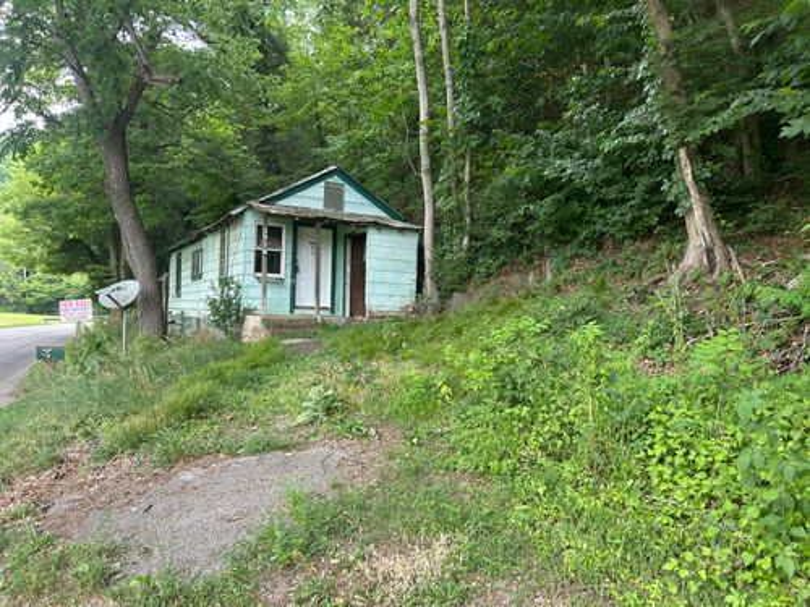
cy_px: 304
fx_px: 608
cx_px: 405
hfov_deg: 67.3
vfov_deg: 53.1
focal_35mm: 26
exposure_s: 1/121
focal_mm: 5.7
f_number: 1.5
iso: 50
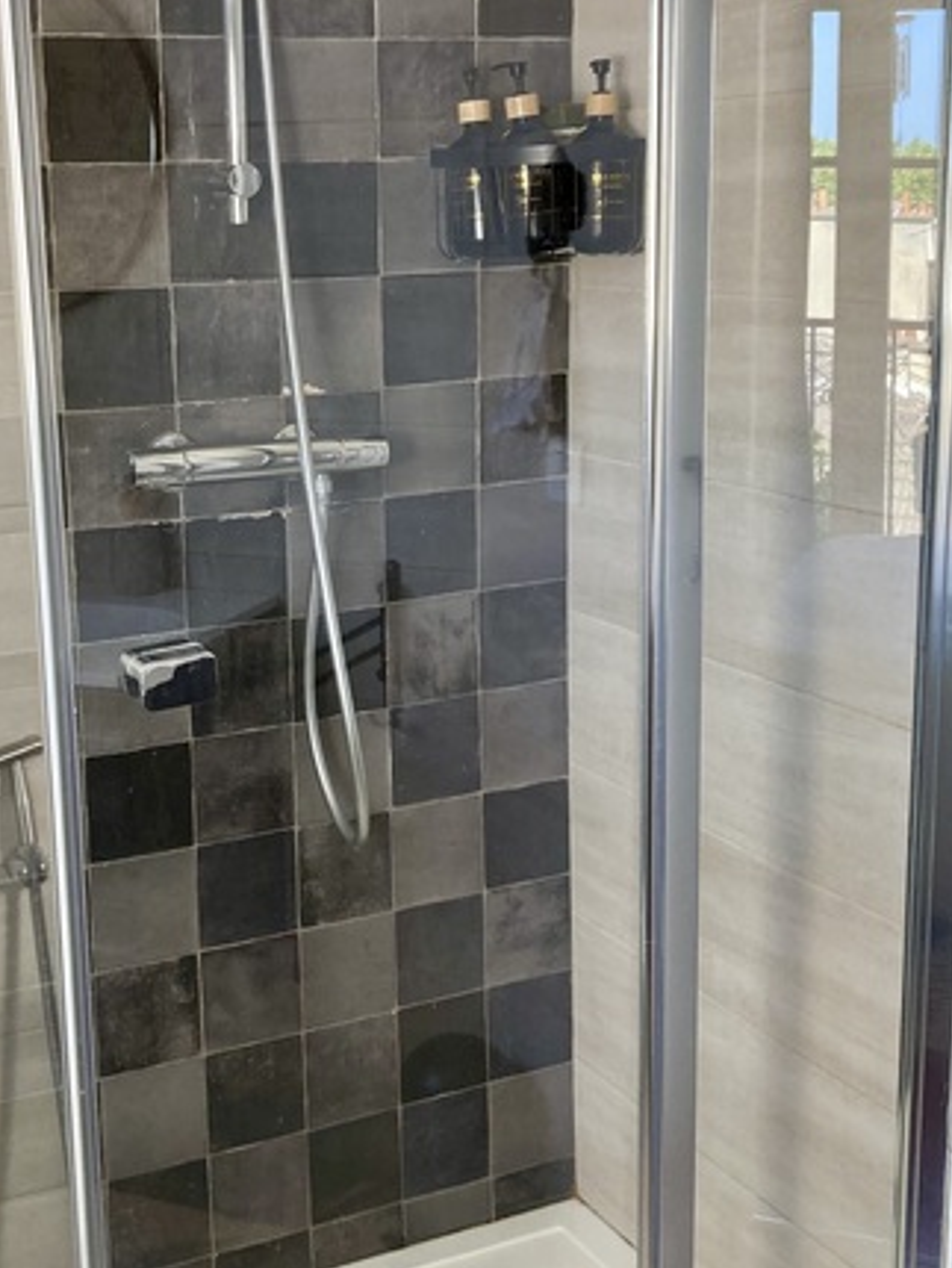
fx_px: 1832
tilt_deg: -12.7
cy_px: 610
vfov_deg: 38.2
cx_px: 298
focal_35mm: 50
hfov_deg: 28.9
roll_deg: +2.2
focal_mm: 3.99
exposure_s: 1/121
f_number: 1.8
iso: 80
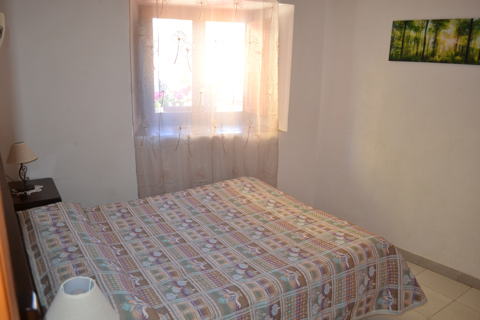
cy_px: 160
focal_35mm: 27
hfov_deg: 67.4
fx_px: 360
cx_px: 240
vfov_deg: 47.9
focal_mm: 18
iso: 560
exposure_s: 1/60
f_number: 3.5
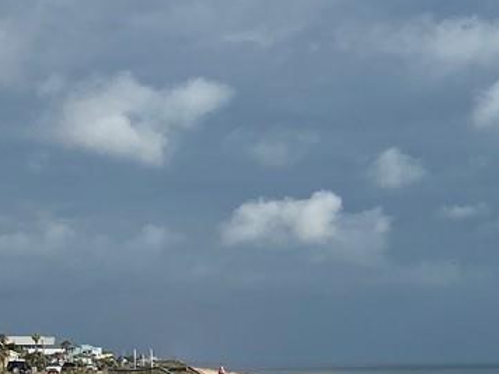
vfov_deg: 12.5
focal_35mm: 117
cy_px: 401
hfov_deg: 14.8
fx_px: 1687
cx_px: 893
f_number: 1.8
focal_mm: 4.25
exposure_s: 1/5495
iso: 32
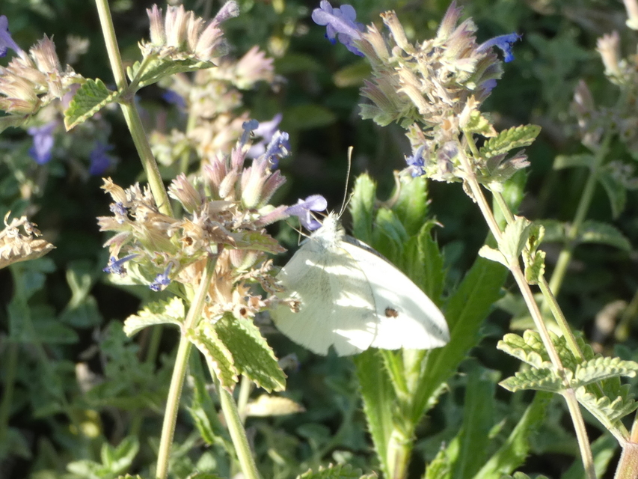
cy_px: 240
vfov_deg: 8.8
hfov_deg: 11.7
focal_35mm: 169
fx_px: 3115
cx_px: 319
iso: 125
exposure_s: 1/80
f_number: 5.5
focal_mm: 30.2
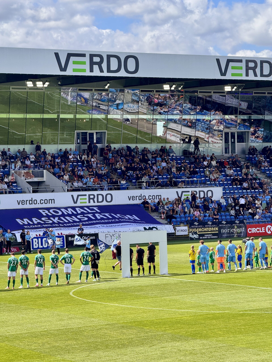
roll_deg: +1.4
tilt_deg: -1.0
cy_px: 181
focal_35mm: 120
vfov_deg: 16.4
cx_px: 136
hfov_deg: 12.3
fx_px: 1257
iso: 50
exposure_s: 1/914
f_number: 2.8
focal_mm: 15.66
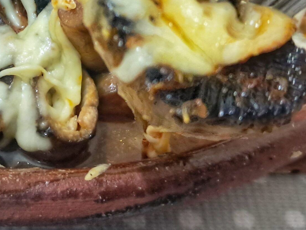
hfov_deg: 29.9
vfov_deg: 22.9
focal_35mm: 63
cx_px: 57
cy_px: 42
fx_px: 557
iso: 640
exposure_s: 1/25
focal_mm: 4
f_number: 1.8
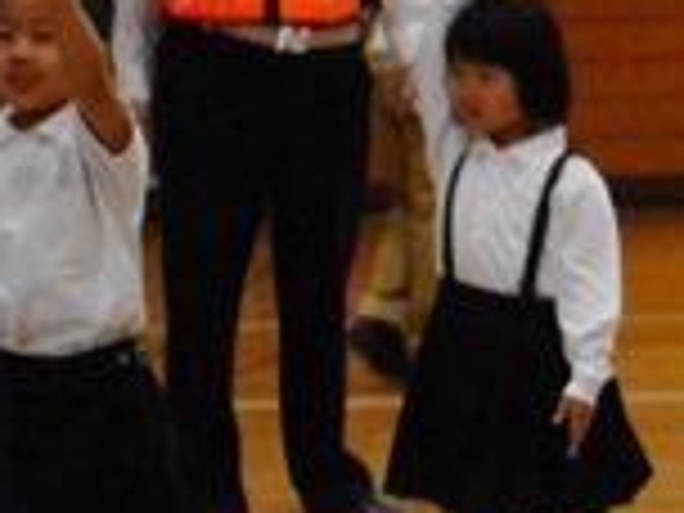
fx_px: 5948
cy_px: 284
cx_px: 1006
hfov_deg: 6.5
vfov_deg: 4.9
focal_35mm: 301
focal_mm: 15.9
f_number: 5.6
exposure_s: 1/50
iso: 800
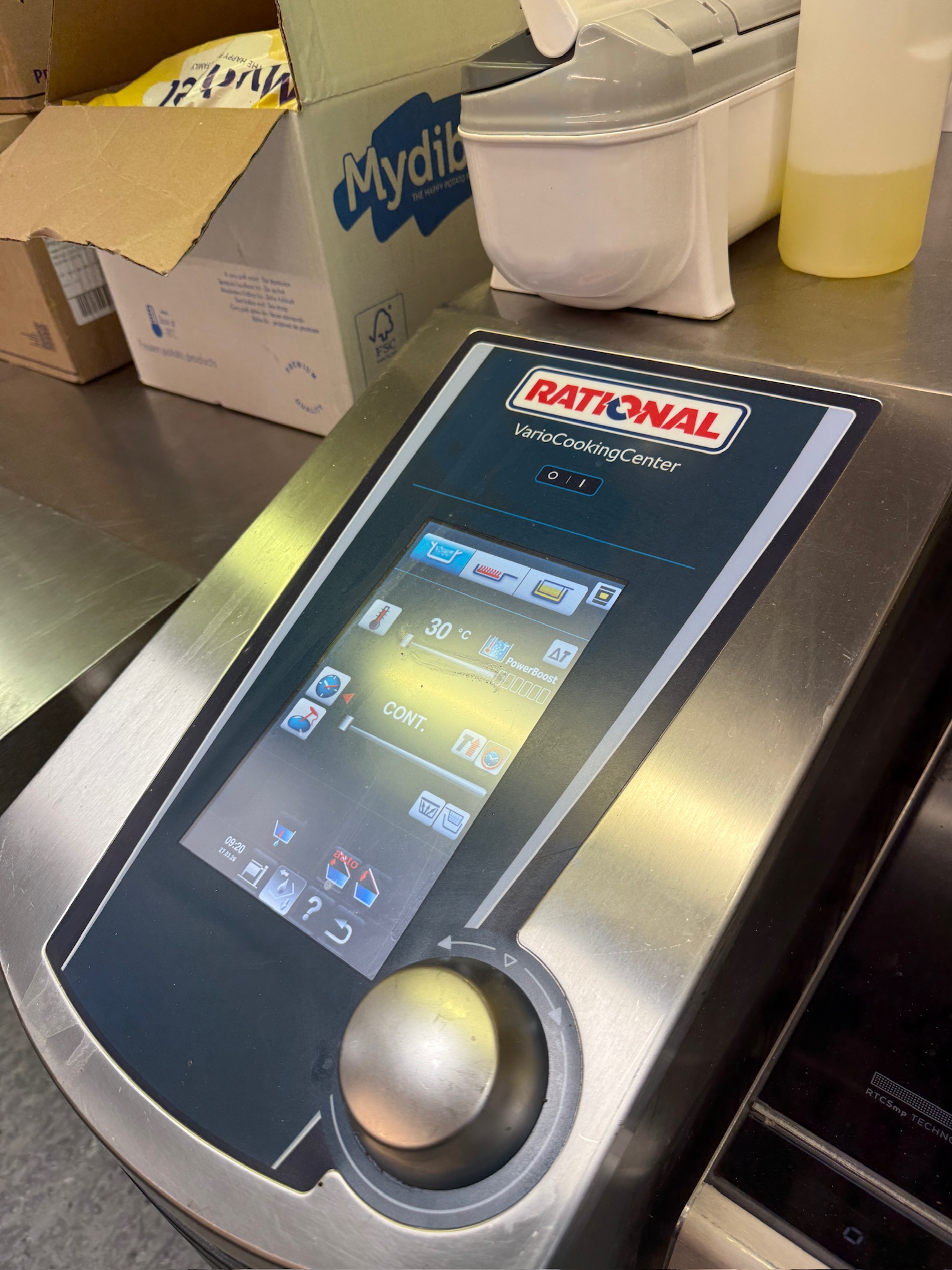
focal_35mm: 24
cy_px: 635
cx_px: 476
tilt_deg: -39.2
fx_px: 880
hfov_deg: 56.8
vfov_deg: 71.6
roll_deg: +8.3
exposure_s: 1/100
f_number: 1.78
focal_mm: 6.76
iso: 64
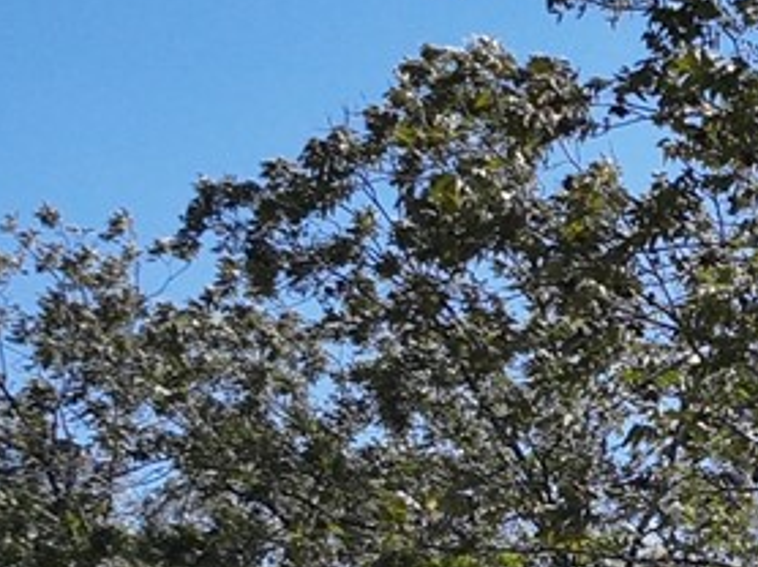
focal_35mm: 177
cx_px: 1935
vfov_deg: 8.2
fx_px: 3872
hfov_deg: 9.6
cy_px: 871
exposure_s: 1/2500
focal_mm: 12.29
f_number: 2.8
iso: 140
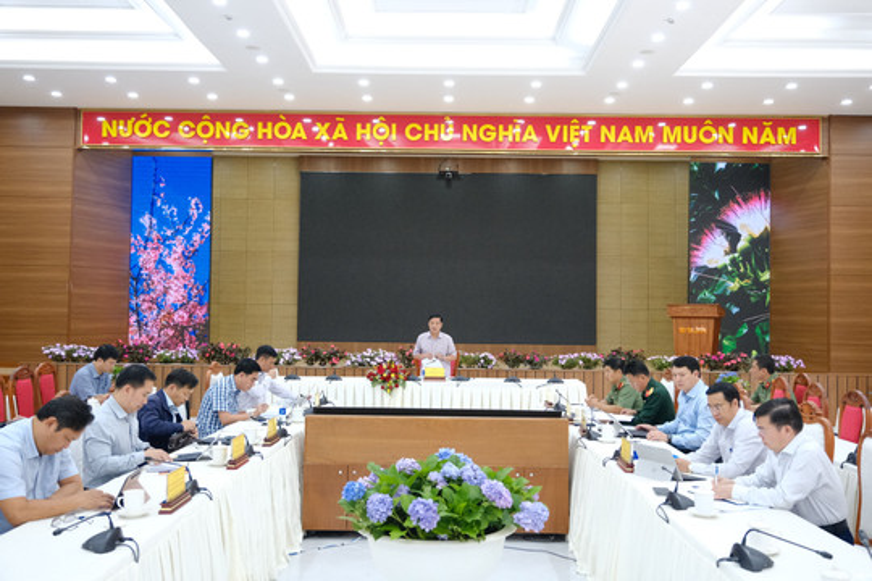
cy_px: 290
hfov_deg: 57.2
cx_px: 436
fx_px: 799
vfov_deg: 40.0
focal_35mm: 33
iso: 2000
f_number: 4
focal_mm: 22.3
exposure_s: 1/250
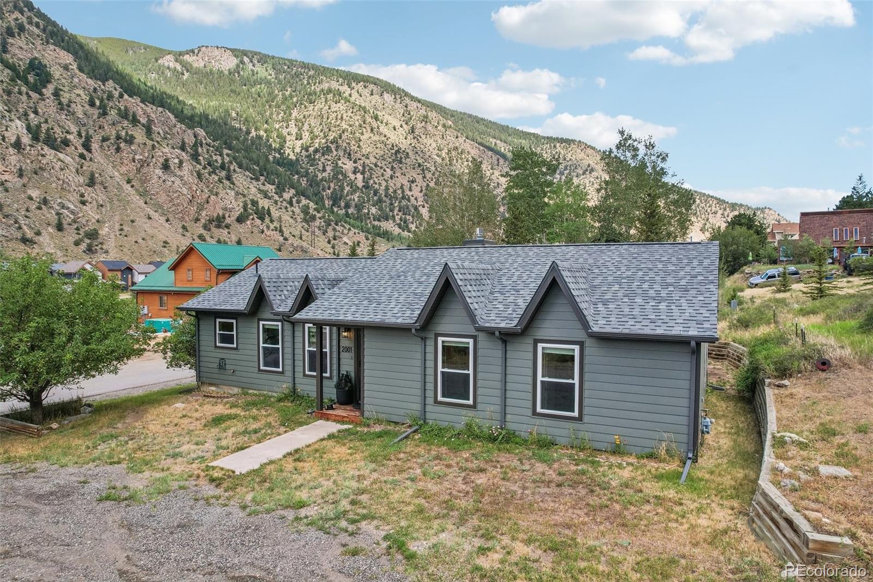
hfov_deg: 78.6
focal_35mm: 22
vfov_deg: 57.2
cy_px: 291
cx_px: 436
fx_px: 533
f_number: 2.8
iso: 120
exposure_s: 1/1250
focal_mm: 8.4
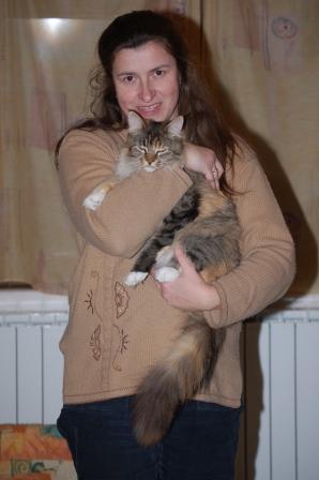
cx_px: 160
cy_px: 240
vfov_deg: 17.5
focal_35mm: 117
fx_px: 1557
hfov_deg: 11.7
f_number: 4.5
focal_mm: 78
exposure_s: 1/60
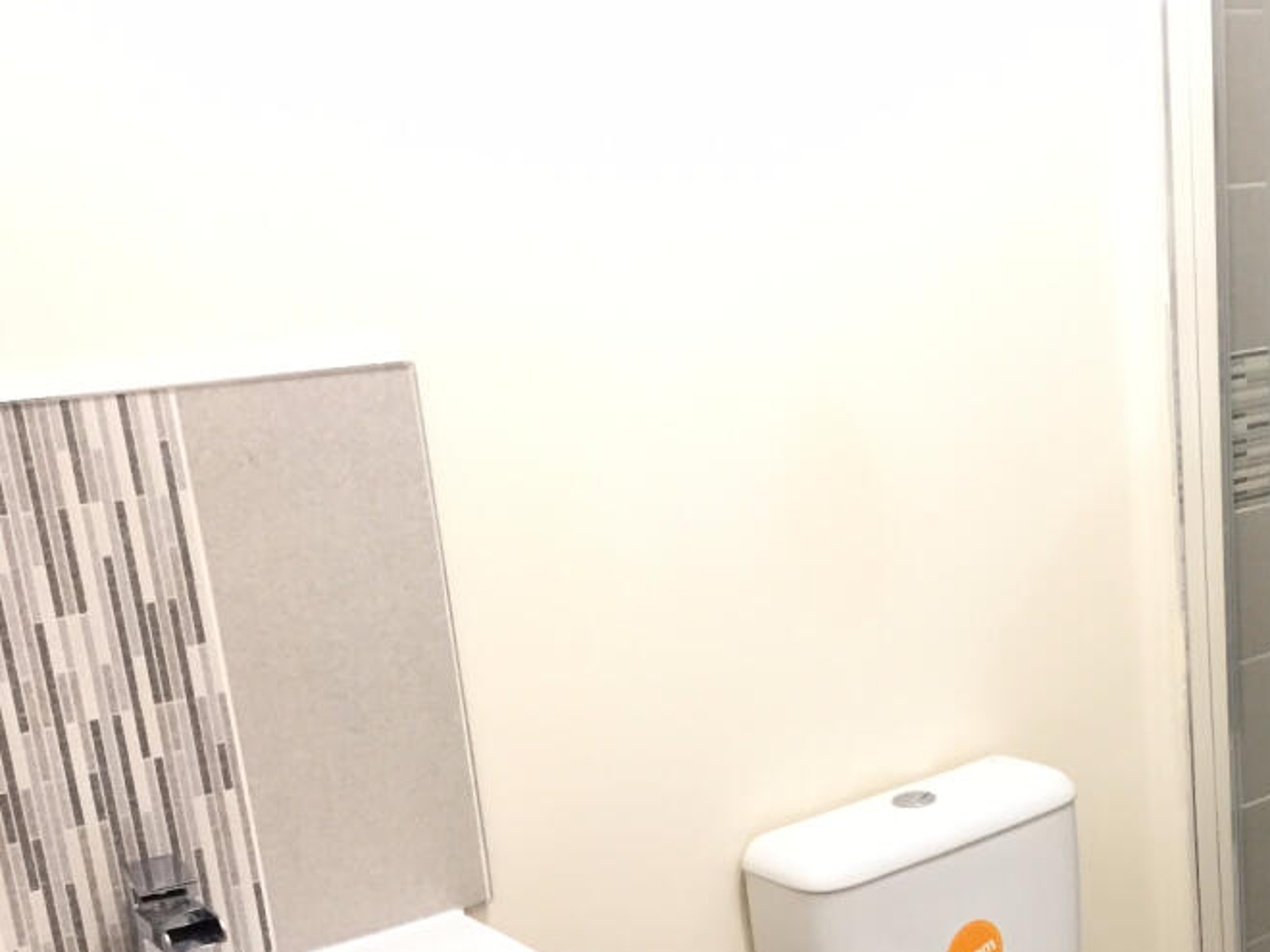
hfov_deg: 41.4
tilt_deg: -15.1
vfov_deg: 31.7
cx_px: 877
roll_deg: +4.1
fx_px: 1651
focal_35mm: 45
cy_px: 689
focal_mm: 4.15
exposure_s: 1/25
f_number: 2.2
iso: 250
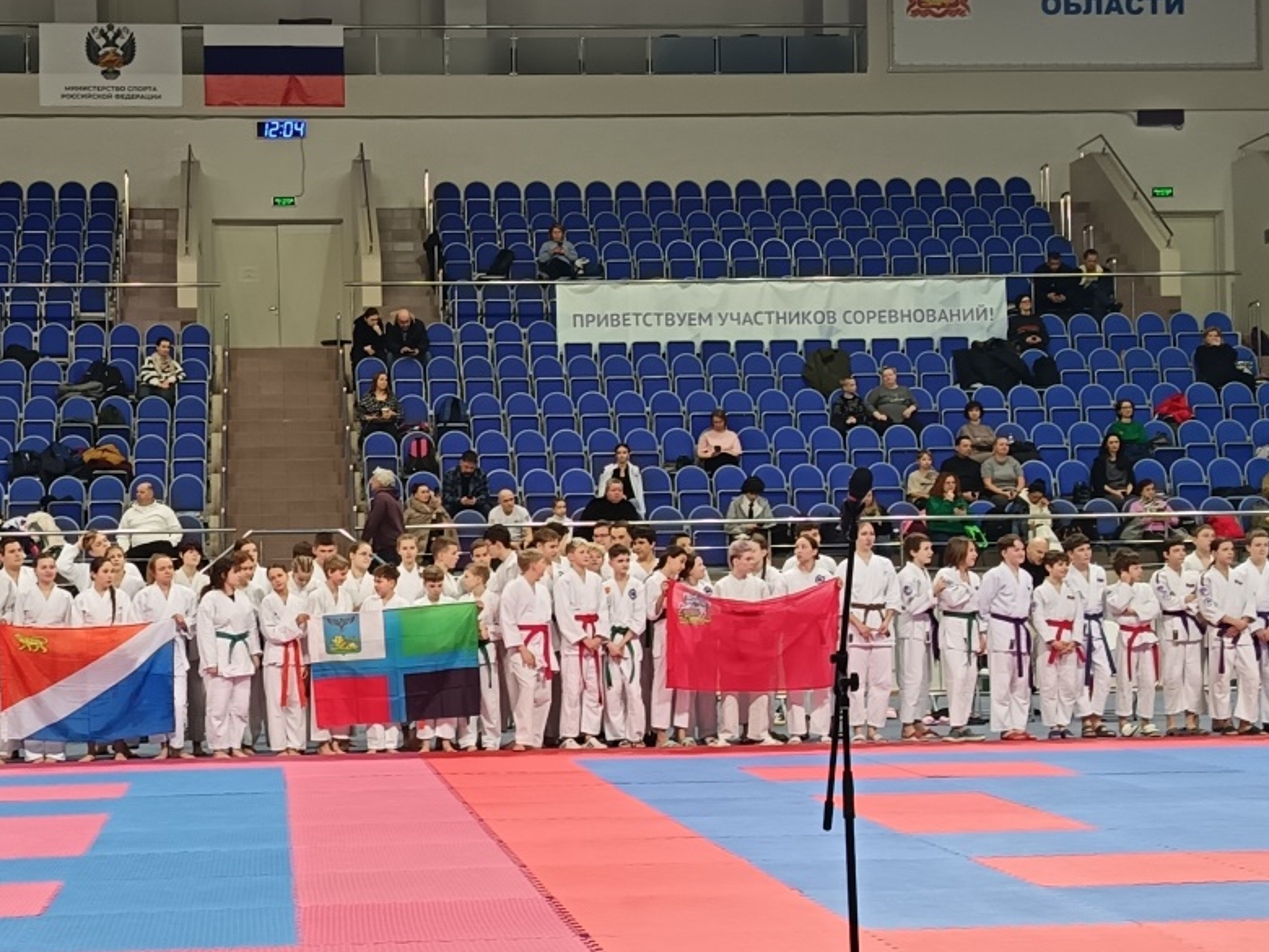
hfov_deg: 30.6
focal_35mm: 63
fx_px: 2310
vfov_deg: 23.3
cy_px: 524
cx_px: 454
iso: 731
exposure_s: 1/33.3
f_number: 1.75
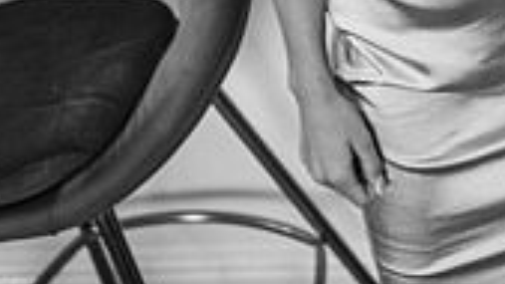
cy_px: -272
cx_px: 556
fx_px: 1687
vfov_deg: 9.1
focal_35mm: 126
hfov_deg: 16.5
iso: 1250
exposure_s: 1/200
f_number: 2.2
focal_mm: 35
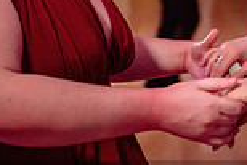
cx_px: 225
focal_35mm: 113
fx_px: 776
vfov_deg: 12.0
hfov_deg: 17.8
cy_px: -6
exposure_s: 1/320
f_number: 1.4
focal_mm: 28
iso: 2500
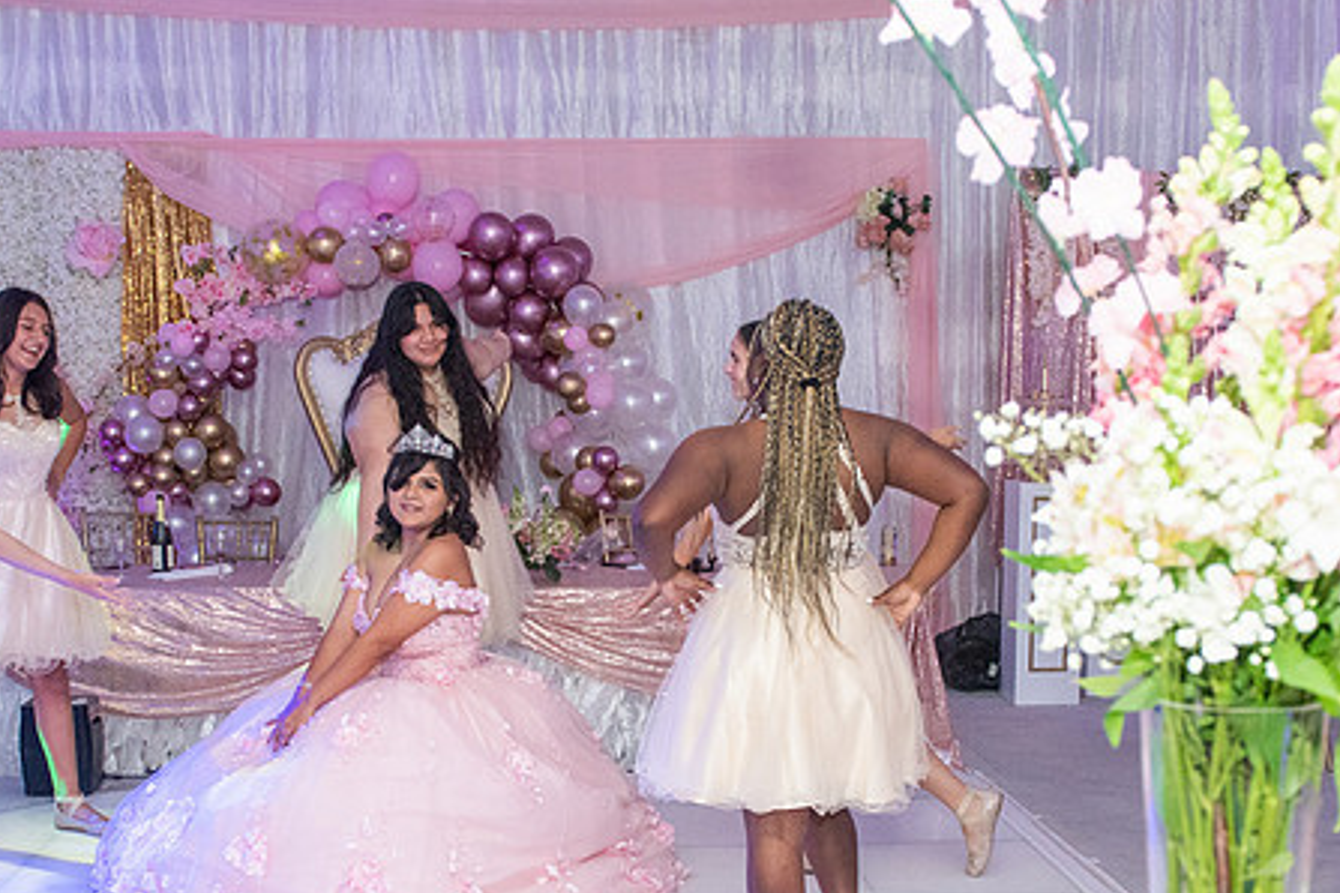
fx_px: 1824
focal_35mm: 49
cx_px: 671
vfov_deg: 27.2
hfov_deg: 40.3
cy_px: 669
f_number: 4
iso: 1250
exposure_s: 1/160
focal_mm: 24
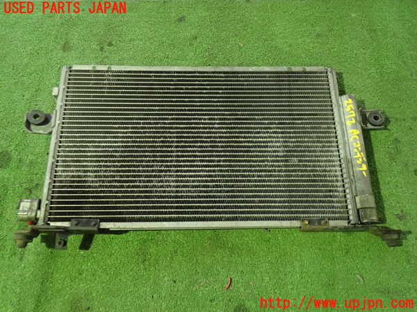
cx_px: 208
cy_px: 156
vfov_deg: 46.8
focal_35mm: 30
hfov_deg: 60.0
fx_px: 361
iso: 800
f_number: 2.3
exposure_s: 1/30
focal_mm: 5.4
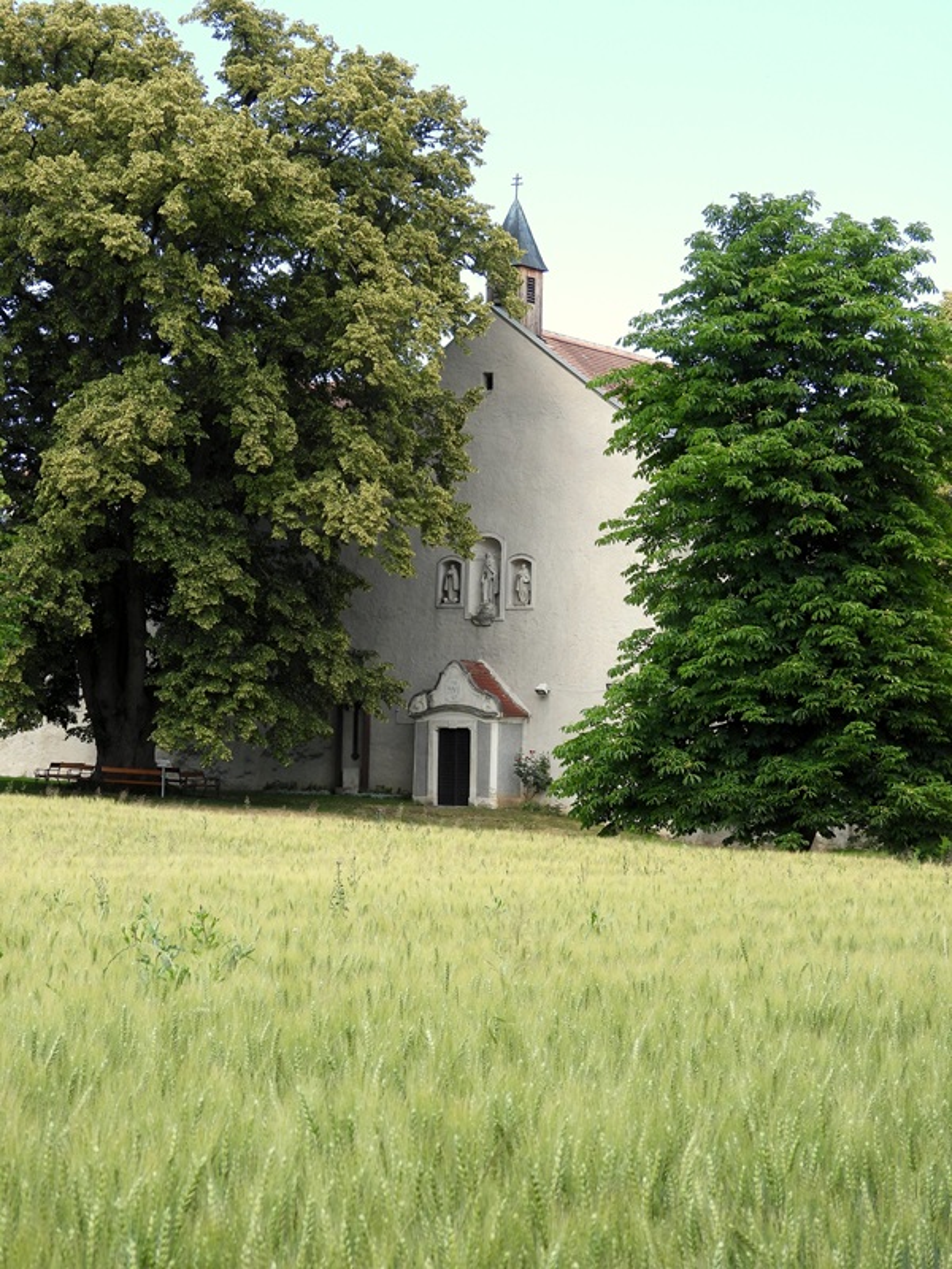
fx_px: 3117
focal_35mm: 85
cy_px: 634
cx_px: 476
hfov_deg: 17.4
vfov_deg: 23.0
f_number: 4
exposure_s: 1/320
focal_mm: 15.2
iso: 100
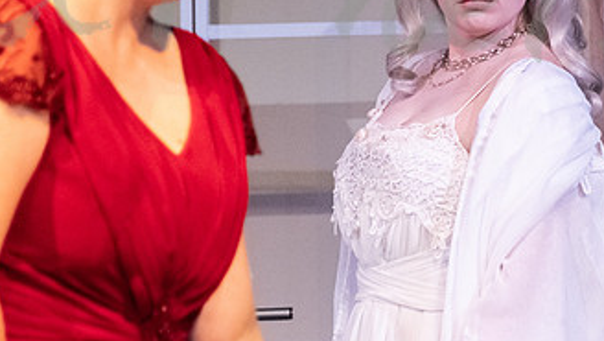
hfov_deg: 5.8
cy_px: 94
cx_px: 463
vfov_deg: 3.3
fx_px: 5946
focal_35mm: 371
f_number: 3.2
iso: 2500
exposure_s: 1/250
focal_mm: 106
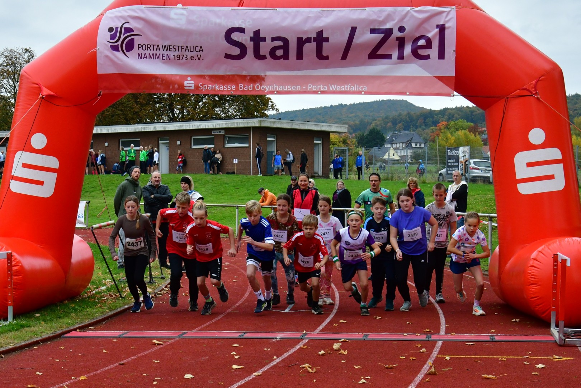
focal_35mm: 57
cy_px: 194
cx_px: 290
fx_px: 920
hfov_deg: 35.1
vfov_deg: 23.8
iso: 1000
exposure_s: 1/500
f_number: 11
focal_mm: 38
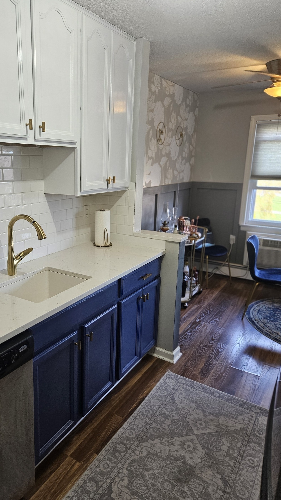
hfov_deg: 43.6
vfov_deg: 71.9
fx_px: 344
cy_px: 246
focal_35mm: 26
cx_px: 88
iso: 200
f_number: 1.8
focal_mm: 5.4
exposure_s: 1/120
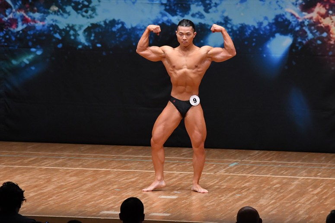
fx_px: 2372
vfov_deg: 5.4
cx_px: 168
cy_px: 112
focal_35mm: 255
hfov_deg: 8.1
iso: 5000
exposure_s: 1/400
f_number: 5.6
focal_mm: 170
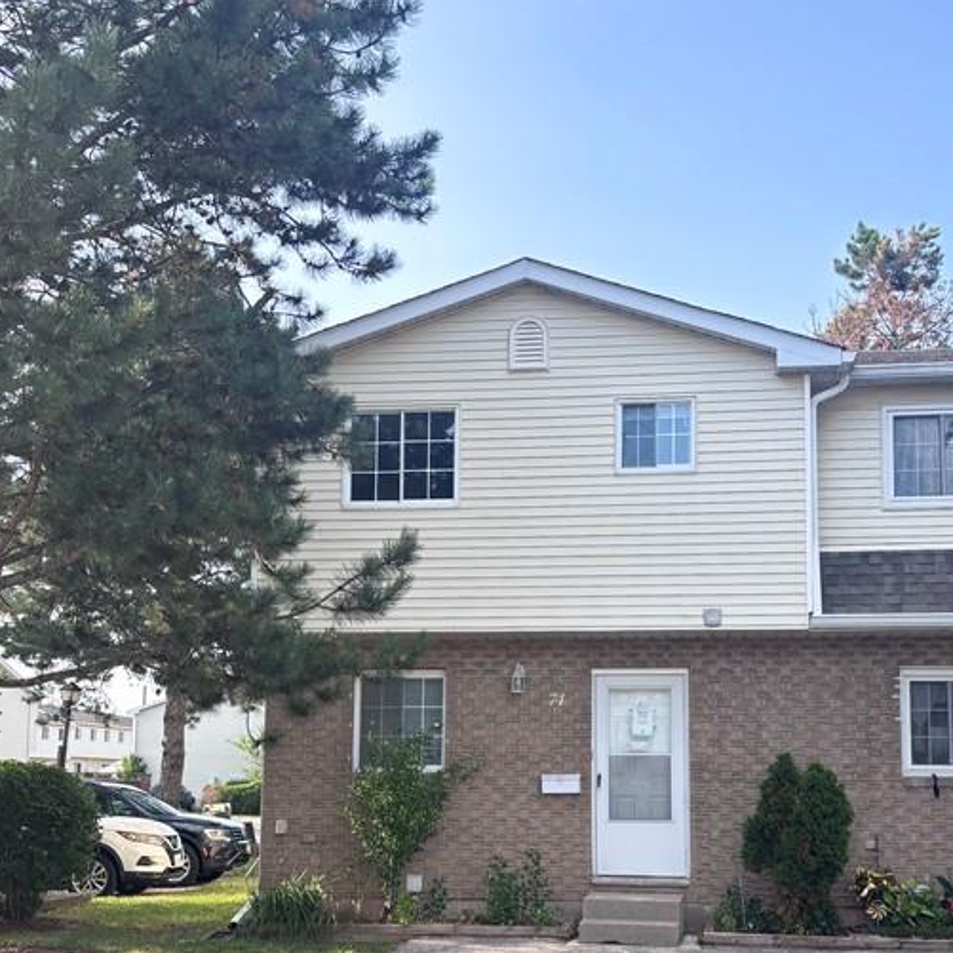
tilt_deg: +5.7
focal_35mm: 47
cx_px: 535
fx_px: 1464
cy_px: 605
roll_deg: -1.2
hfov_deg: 36.0
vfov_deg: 35.8
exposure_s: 1/490
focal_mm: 5.96
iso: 50
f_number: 1.6
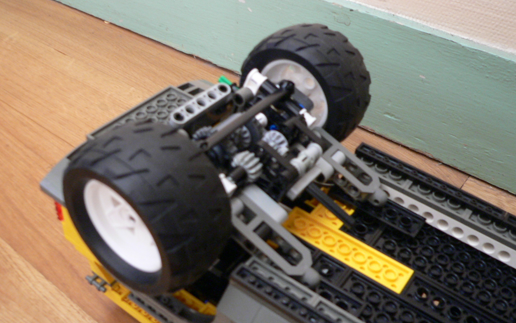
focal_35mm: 39
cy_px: 173
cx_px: 260
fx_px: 549
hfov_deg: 50.4
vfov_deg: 32.8
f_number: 2.8
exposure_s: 1/4
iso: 200
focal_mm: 6
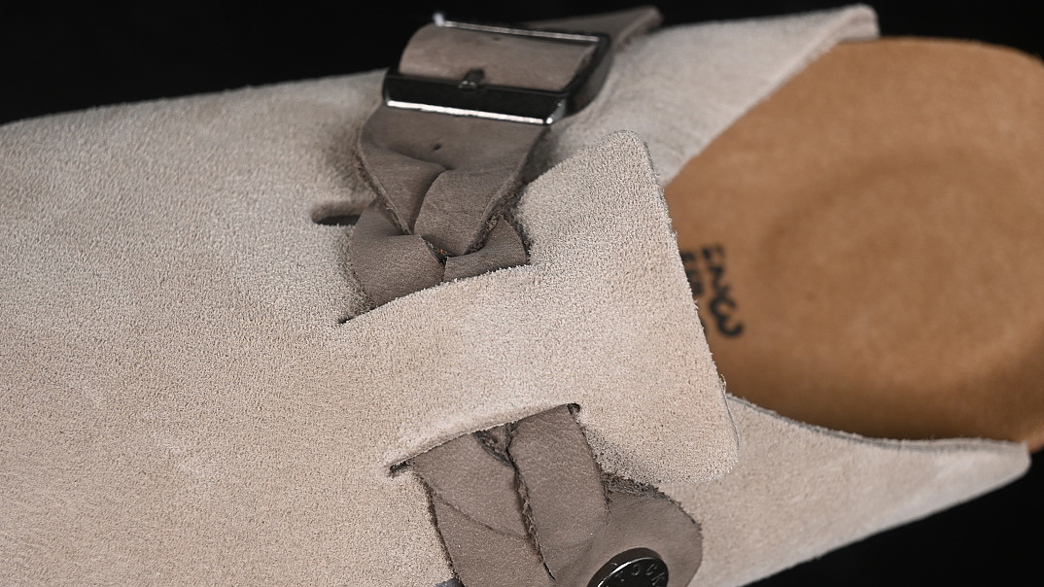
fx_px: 2187
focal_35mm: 79
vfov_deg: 15.3
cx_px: 524
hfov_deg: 26.9
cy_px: 337
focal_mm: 50
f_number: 7.1
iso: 160
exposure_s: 1/80
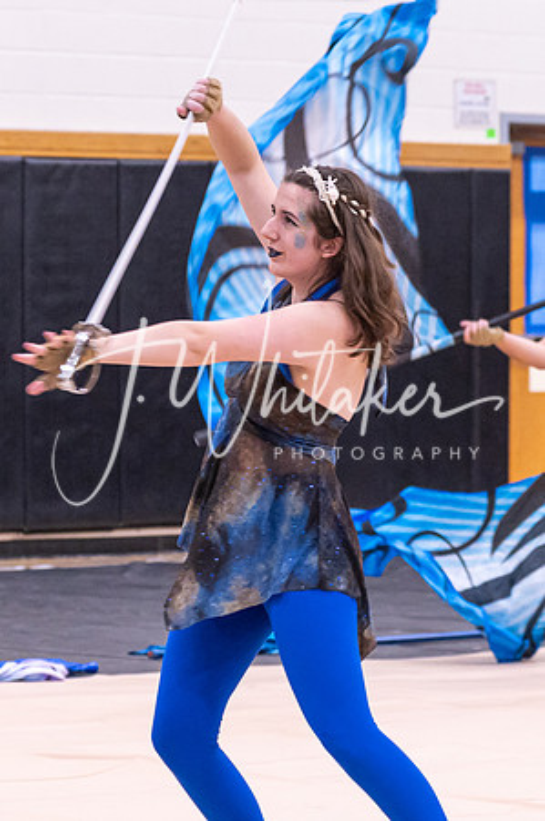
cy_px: 321
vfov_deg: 9.5
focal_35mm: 217
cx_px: 309
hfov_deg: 6.3
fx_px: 4935
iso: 3200
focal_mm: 105
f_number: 5
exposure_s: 1/200
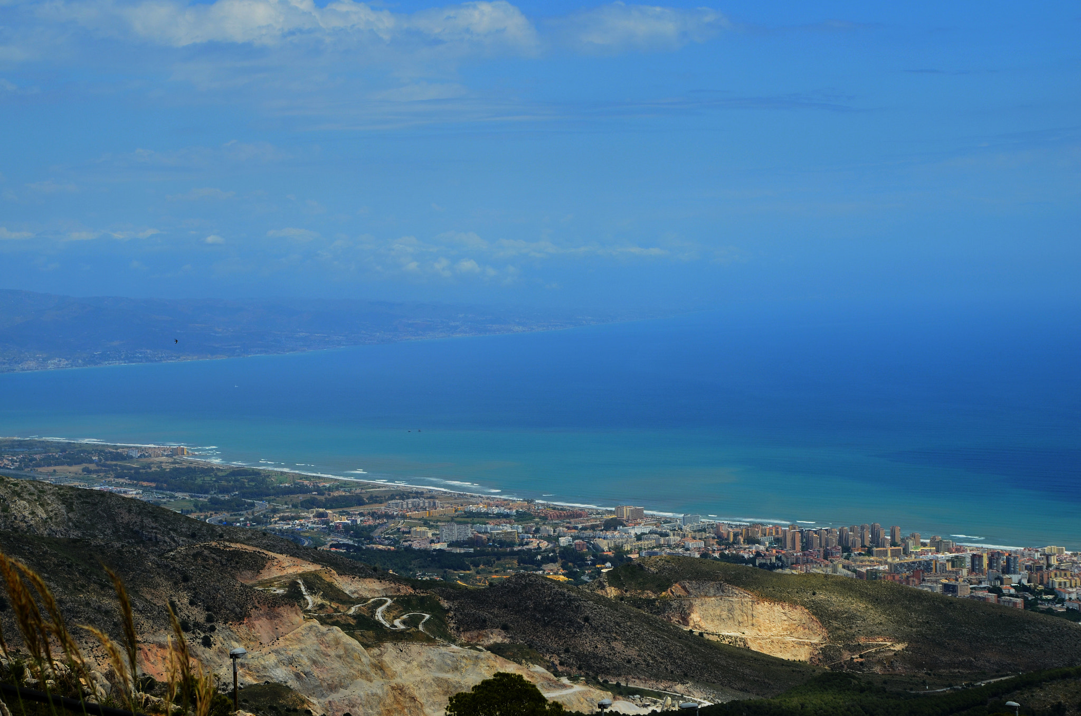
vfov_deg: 17.4
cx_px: 540
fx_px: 2337
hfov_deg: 26.0
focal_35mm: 78
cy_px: 358
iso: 200
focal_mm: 52
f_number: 11
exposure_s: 1/400
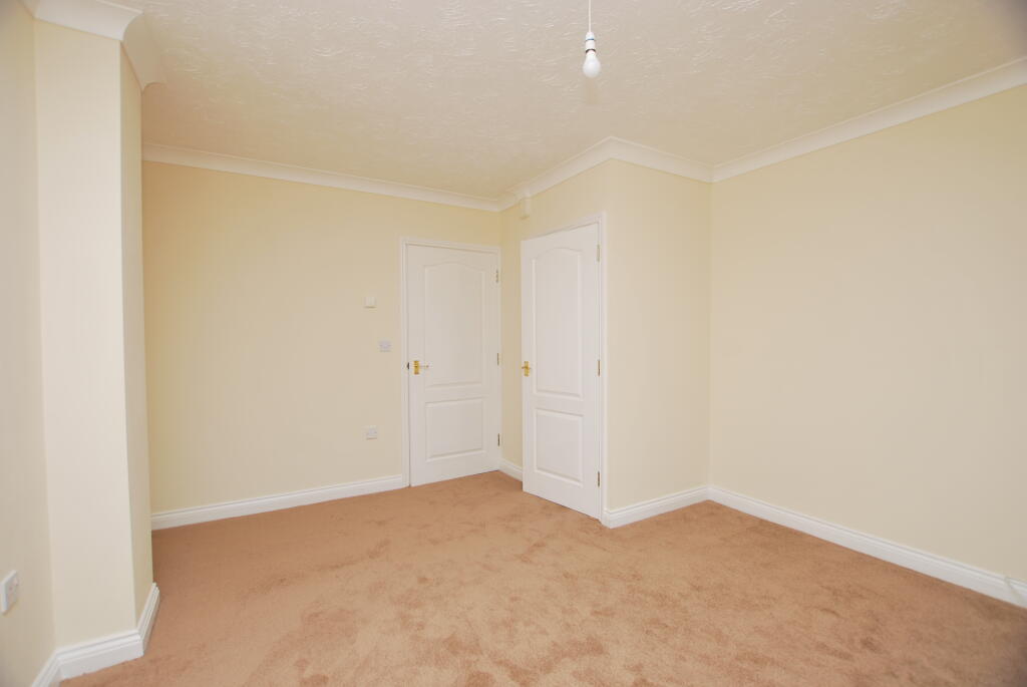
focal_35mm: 15
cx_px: 514
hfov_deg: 100.3
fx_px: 428
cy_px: 344
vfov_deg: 77.5
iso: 100
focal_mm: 10
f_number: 4
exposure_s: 1/60
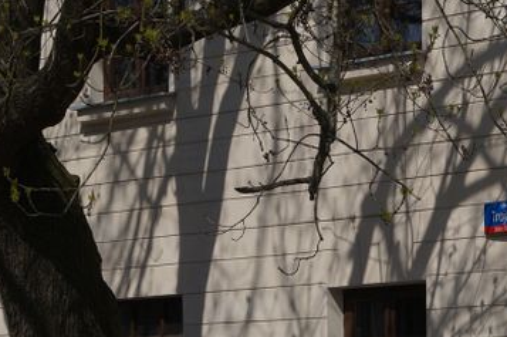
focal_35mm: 129
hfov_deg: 15.7
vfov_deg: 10.3
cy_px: 478
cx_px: 481
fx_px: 1814
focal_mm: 30
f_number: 9
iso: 100
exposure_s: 1/640
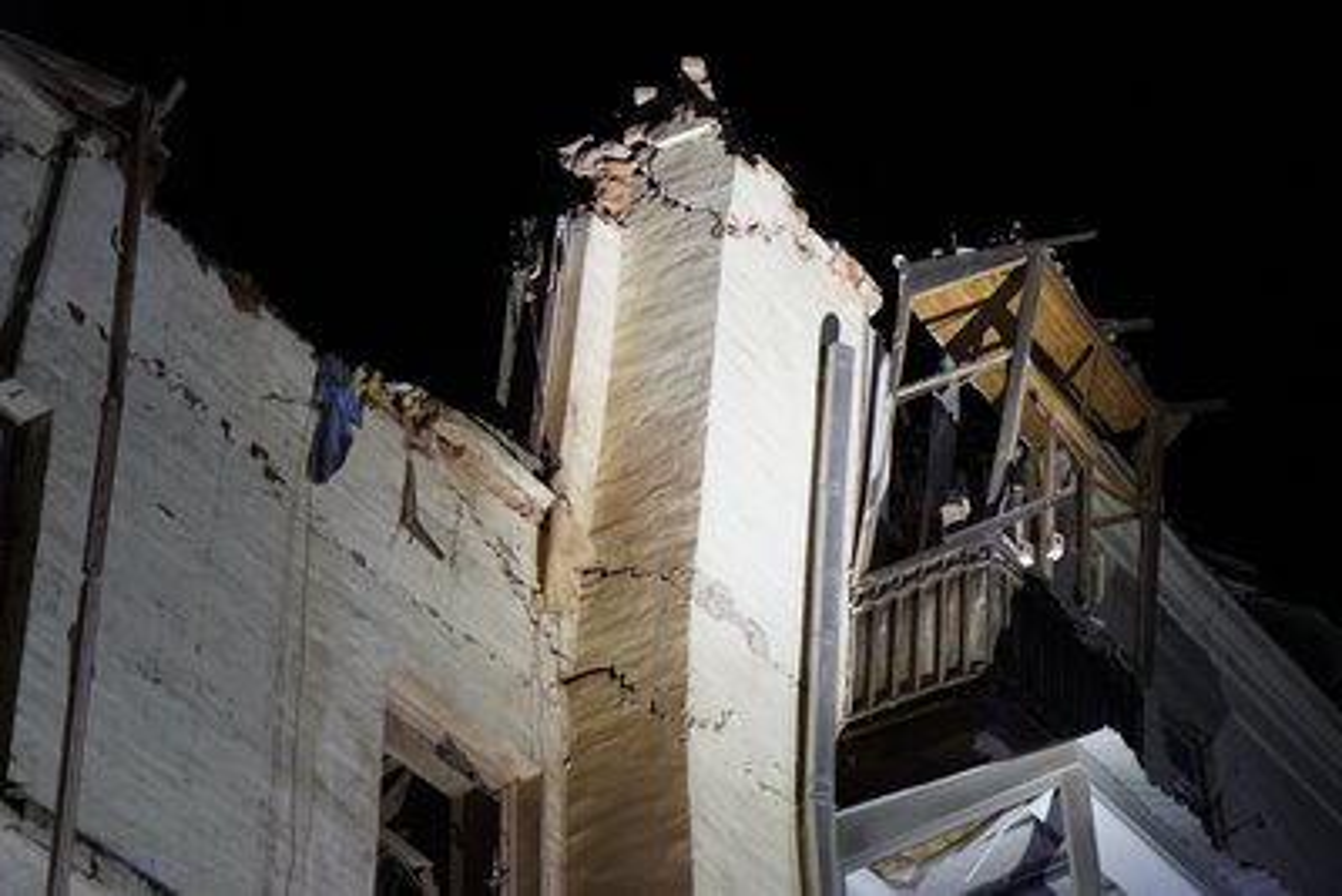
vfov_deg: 19.5
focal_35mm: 70
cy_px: 448
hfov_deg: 28.8
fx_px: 2610
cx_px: 671
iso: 10000
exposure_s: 1/160
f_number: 4
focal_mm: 70
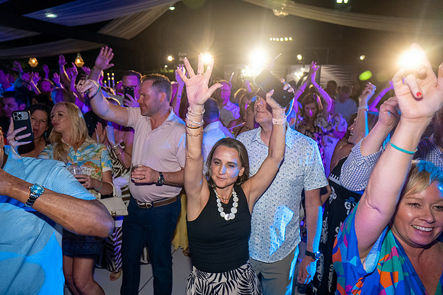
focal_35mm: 24
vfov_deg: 53.2
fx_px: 295
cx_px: 222
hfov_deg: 73.7
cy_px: 148
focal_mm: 24
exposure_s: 1/125
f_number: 4
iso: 3200
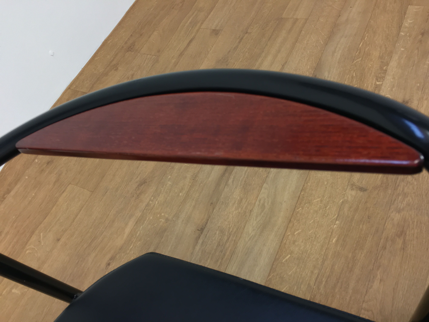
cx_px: 214
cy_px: 161
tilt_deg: -51.9
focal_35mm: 29
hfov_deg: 61.7
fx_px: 359
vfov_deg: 48.2
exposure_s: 1/33
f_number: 2.2
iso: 80
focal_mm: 4.15
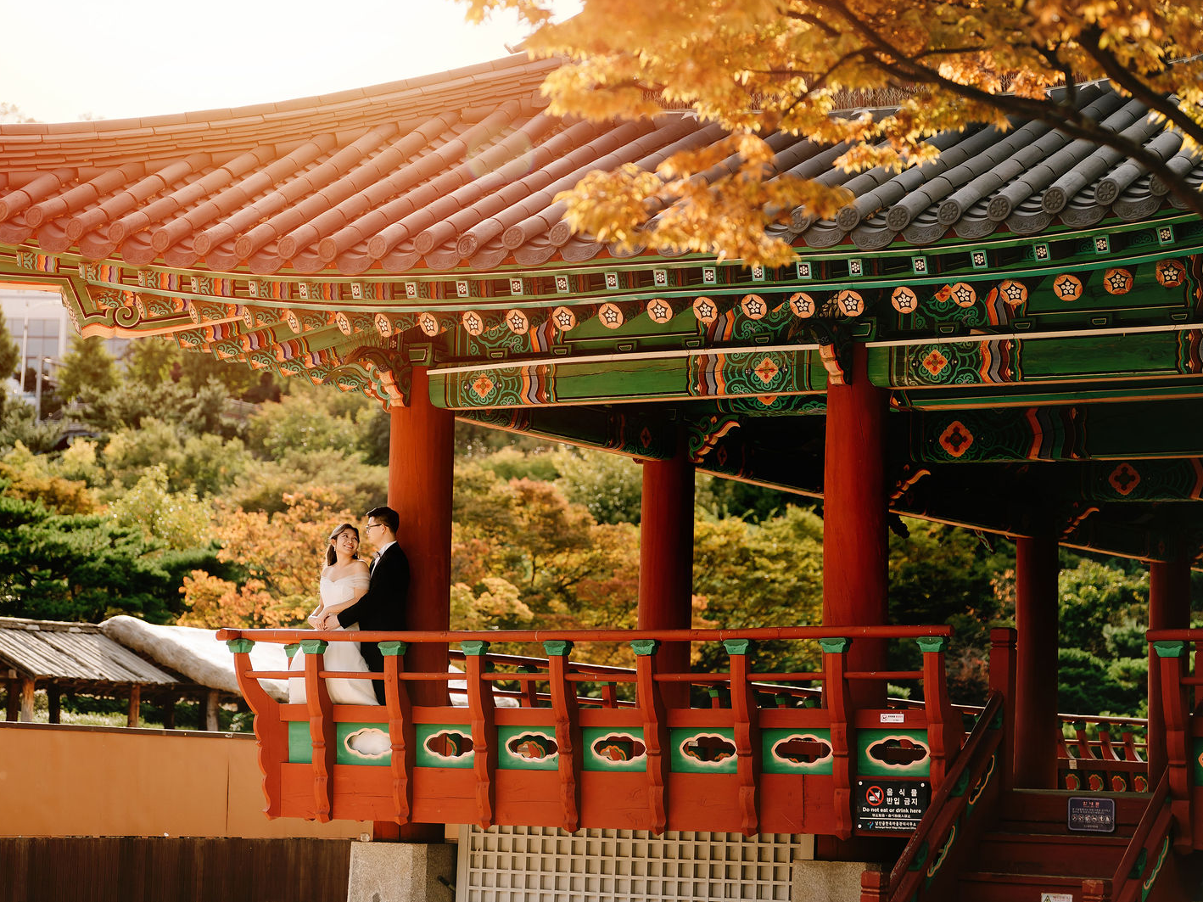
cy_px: 451
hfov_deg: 22.0
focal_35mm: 89
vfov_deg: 16.6
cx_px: 544
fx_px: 3092
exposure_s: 1/500
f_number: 2.8
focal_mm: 82
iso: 100
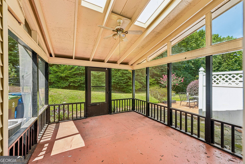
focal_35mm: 14
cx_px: 122
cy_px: 82
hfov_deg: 104.3
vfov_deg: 81.2
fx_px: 95
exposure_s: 1/100
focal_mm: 14
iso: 320
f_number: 8
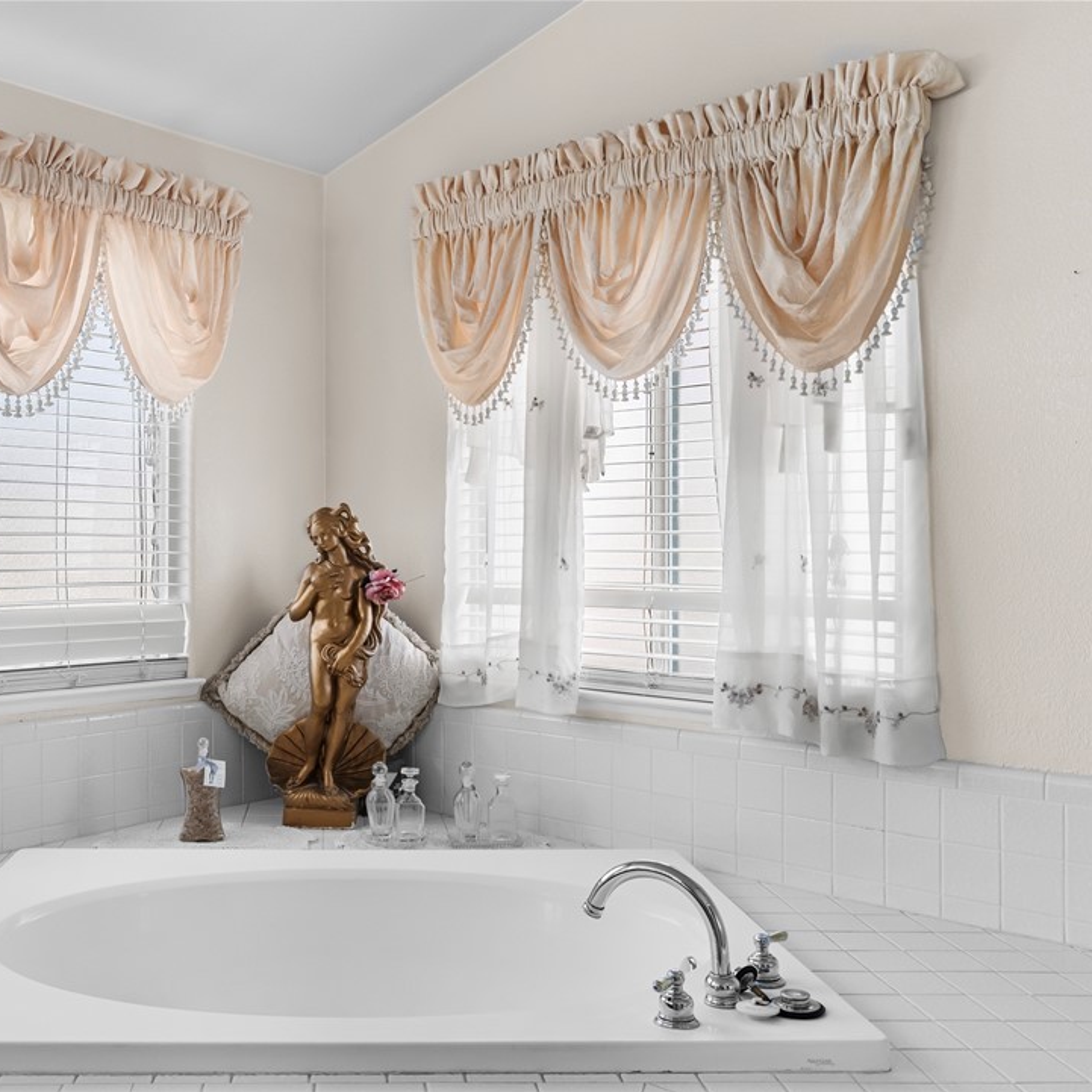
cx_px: 341
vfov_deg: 51.1
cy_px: 547
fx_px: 1142
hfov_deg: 49.9
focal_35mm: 32
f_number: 8
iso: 500
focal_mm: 25
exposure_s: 1/60
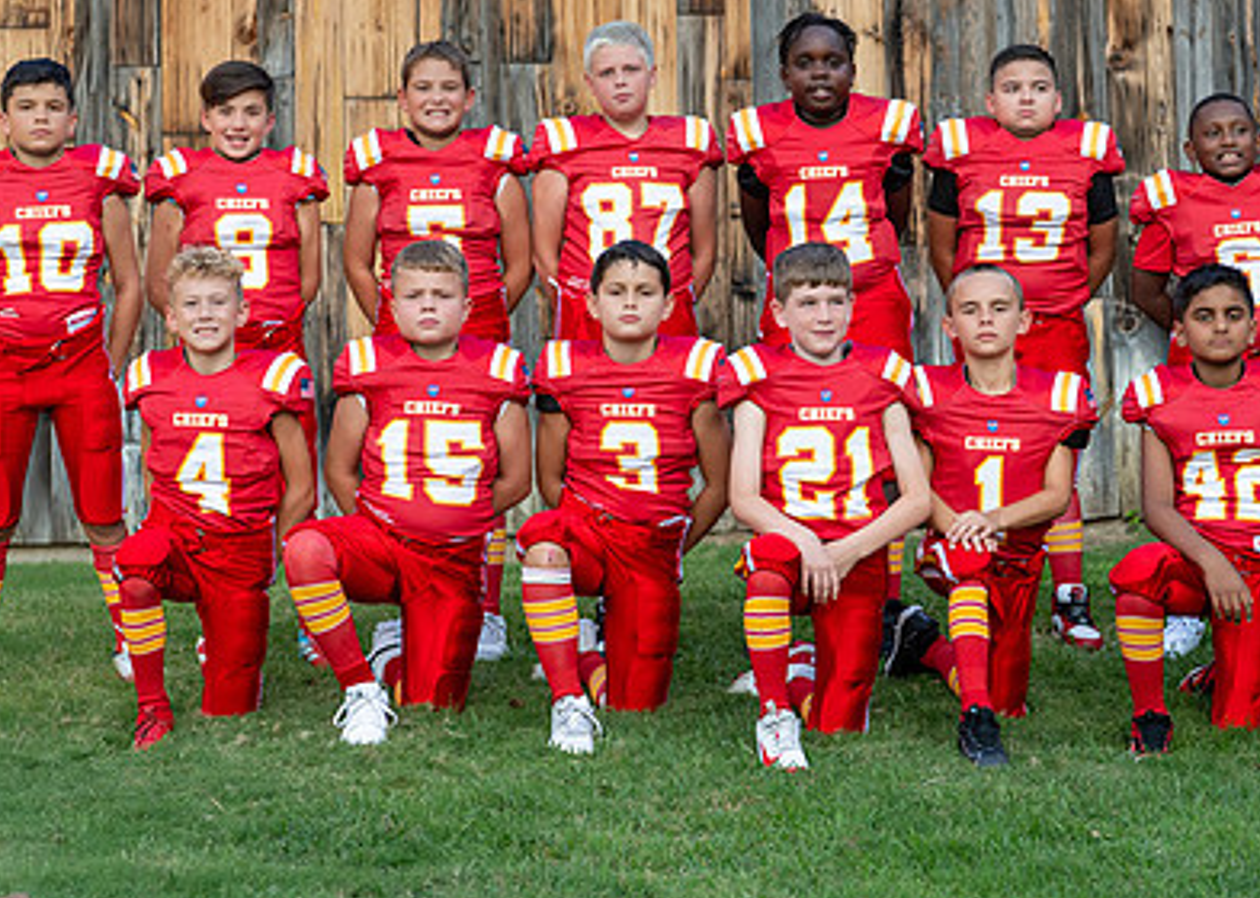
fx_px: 3397
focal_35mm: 95
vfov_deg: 15.0
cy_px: 319
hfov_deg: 21.0
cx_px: 771
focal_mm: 50
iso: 320
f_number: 3.2
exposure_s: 1/640
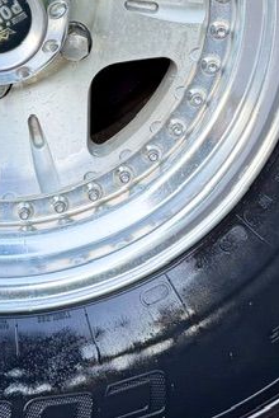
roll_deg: -2.7
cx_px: 28
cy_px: -71
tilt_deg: -12.4
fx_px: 1125
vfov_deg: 19.8
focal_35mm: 97
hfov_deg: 14.0
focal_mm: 6.76
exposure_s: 1/123
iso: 160
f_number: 1.78
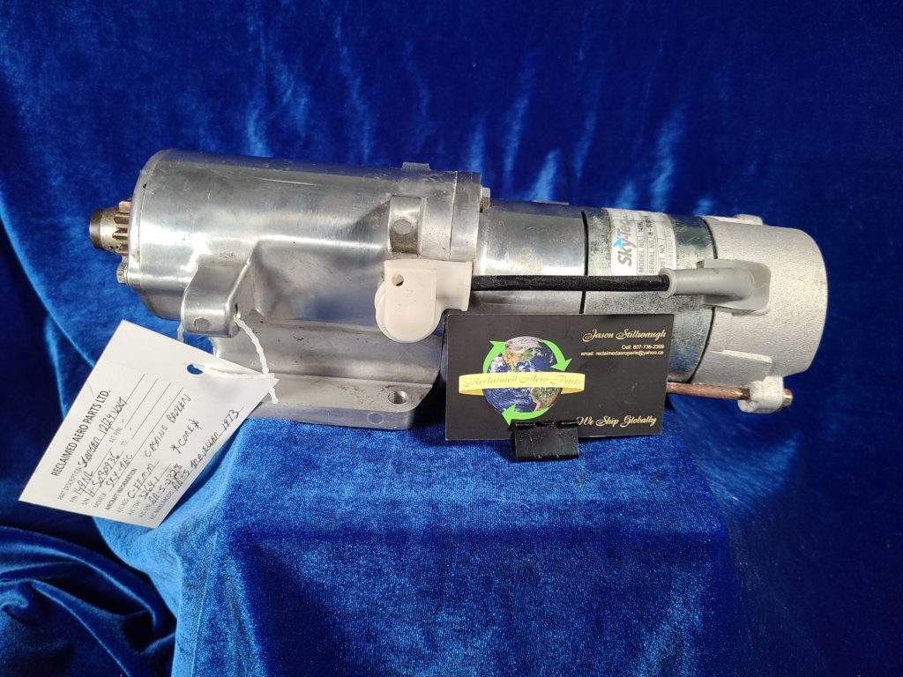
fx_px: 678
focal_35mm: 26
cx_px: 452
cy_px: 338
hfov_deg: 67.3
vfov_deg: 53.1
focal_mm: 5.4
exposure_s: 1/60
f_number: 1.8
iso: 160
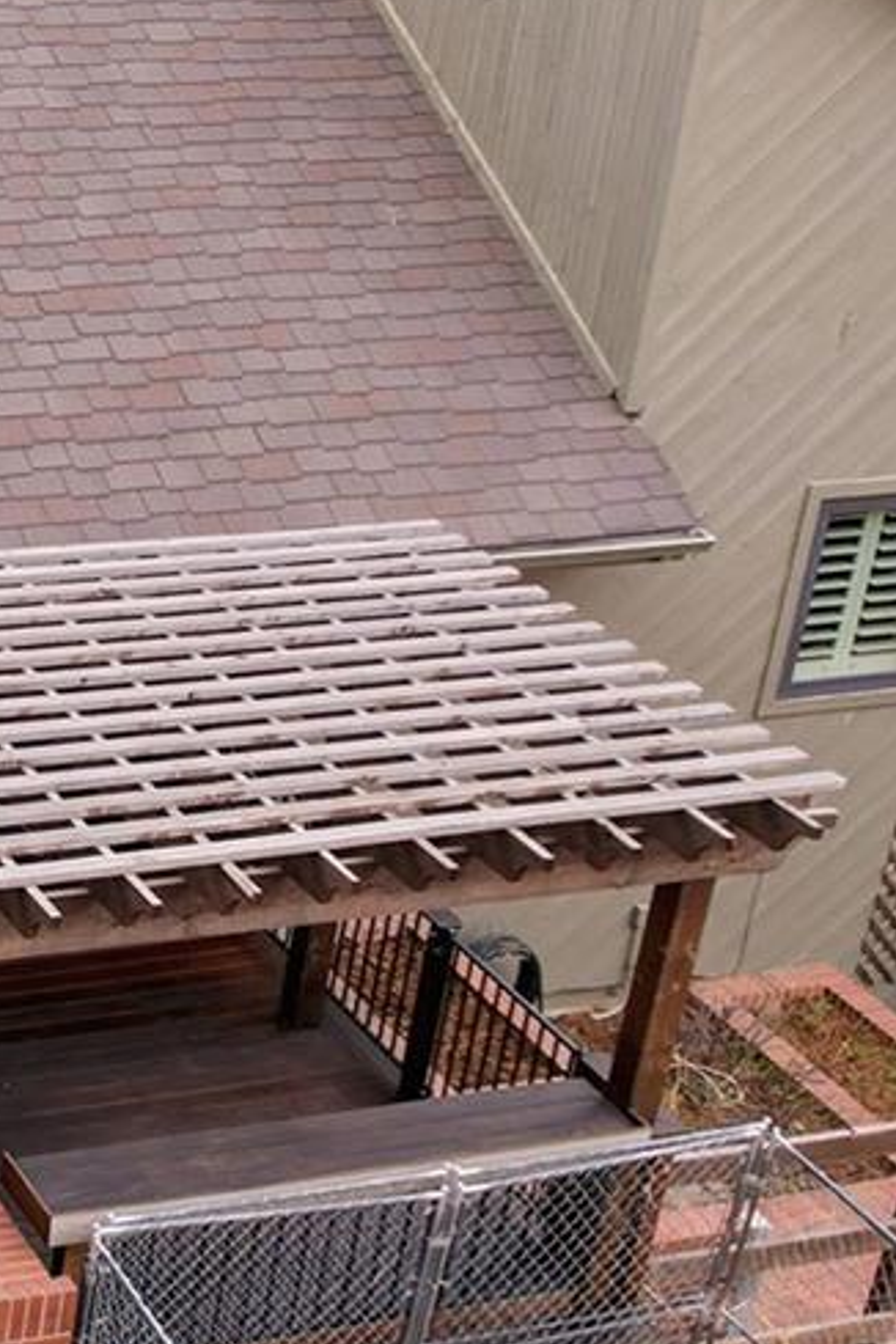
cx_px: -550
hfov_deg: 16.7
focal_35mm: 72
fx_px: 2688
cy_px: 679
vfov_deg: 28.1
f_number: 2.8
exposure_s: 1/40
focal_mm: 8.4
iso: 100
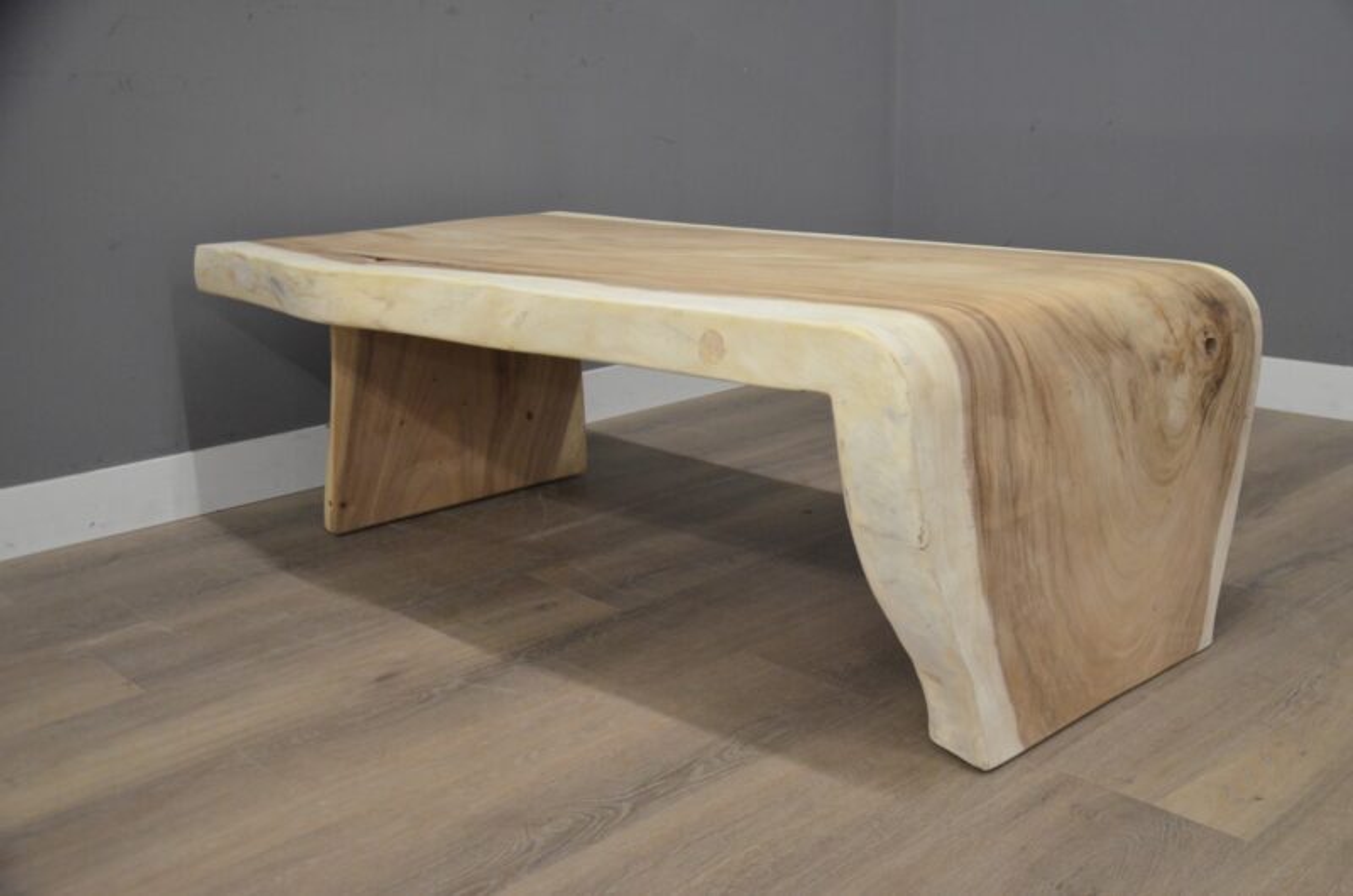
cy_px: 448
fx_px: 1350
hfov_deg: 53.2
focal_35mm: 36
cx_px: 676
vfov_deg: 36.7
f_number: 3.8
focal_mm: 24
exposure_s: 1/30
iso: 2200
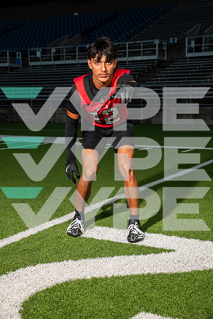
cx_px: 106
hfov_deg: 24.6
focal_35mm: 55
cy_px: 160
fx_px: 488
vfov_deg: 36.2
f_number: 7.1
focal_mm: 55
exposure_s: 1/320
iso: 200
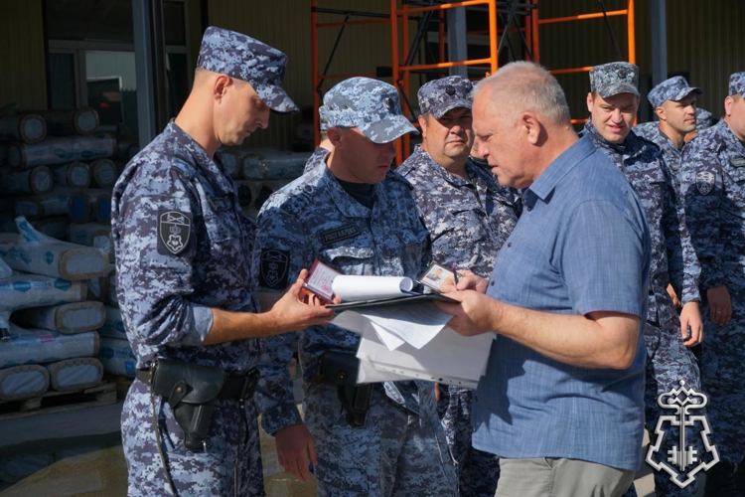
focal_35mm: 69
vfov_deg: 19.7
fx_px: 1428
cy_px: 248
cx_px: 372
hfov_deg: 29.2
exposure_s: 1/640
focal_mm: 46
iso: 100
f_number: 5
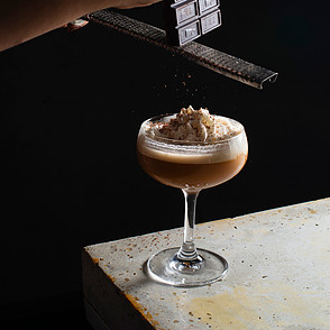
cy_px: 93
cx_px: 167
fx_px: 701
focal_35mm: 65
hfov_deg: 26.5
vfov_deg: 26.2
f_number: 9
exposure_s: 1/200
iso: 200
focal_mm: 50
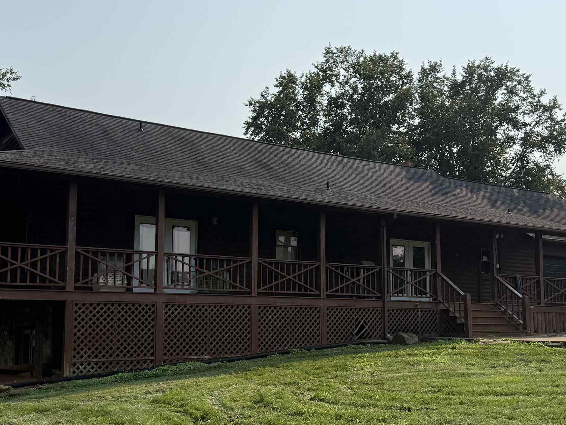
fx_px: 703
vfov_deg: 33.5
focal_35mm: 43
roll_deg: -0.7
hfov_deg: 43.8
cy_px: 249
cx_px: 271
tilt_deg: +7.6
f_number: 1.78
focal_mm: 6.76
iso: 100
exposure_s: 1/9091
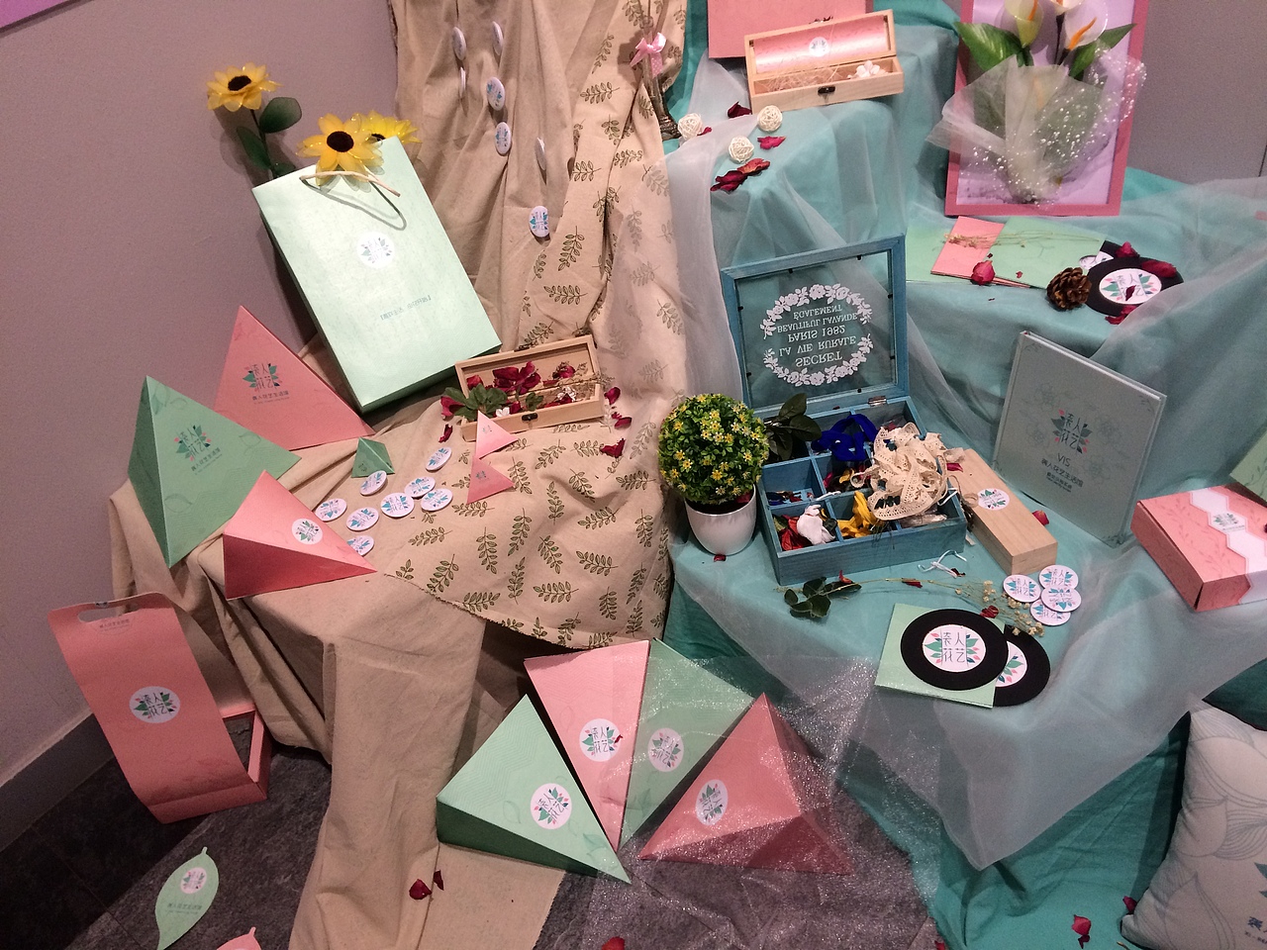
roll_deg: +10.3
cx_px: 634
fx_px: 1061
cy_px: 475
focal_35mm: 29
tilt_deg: -42.3
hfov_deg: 61.7
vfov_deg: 48.2
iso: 64
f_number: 2.2
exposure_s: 1/30
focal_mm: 4.15
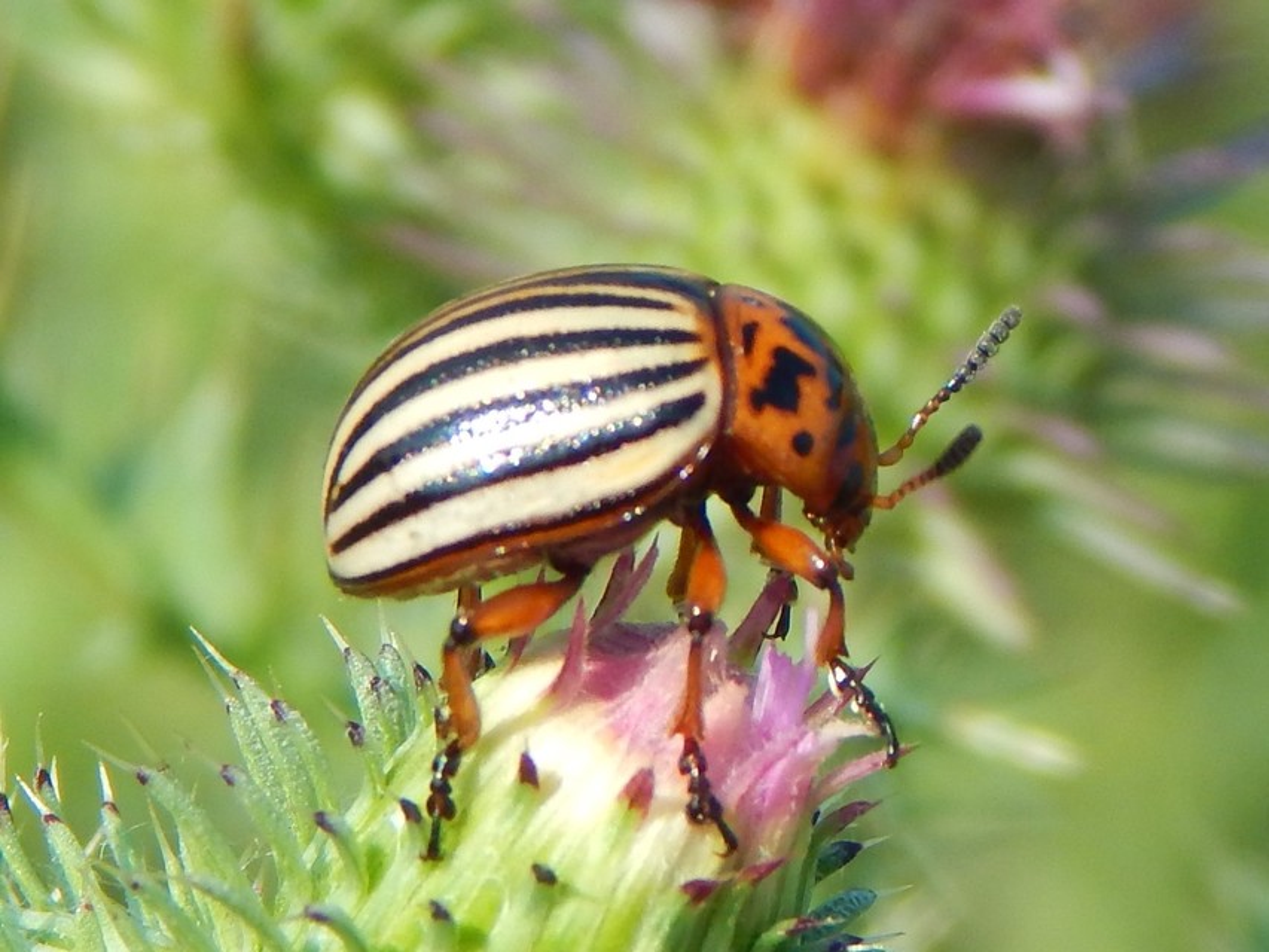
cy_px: 476
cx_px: 634
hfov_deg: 15.1
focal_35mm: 131
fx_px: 4803
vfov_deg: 11.3
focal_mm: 23.4
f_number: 4.8
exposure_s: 1/500
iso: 125
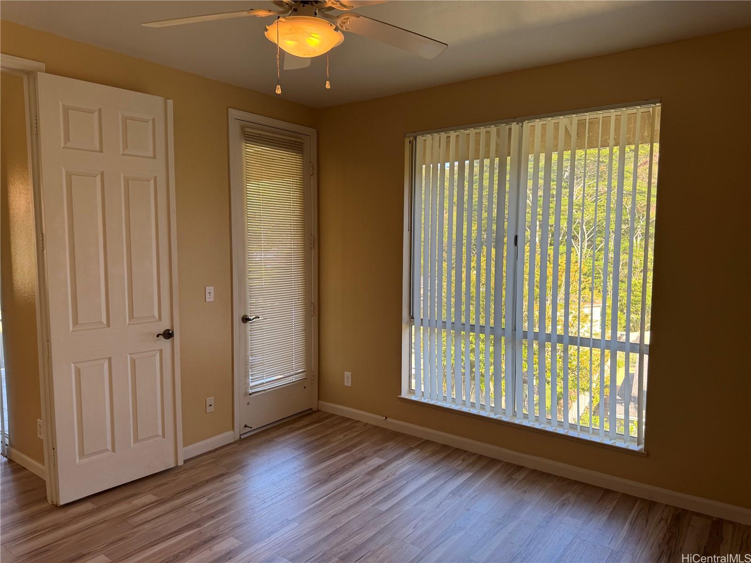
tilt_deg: -6.0
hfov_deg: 71.6
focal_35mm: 24
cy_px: 282
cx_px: 376
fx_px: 521
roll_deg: -0.6
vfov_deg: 56.8
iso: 64
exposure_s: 1/190
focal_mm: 6.76
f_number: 1.78
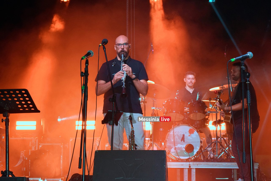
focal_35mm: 82
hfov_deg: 24.6
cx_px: 136
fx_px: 621
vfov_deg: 16.6
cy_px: 90
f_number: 5.6
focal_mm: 55
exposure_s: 1/125
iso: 720
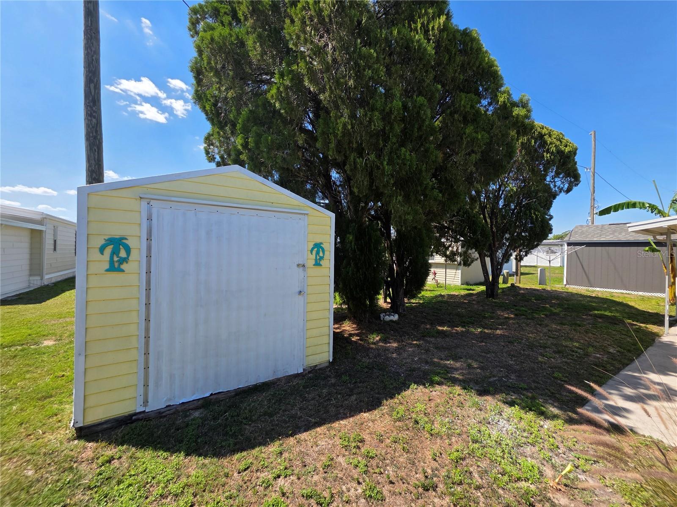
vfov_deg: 89.9
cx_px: 338
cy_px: 254
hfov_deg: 106.2
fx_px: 254
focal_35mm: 13
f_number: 1.9
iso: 40
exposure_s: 1/1286
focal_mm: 2.2
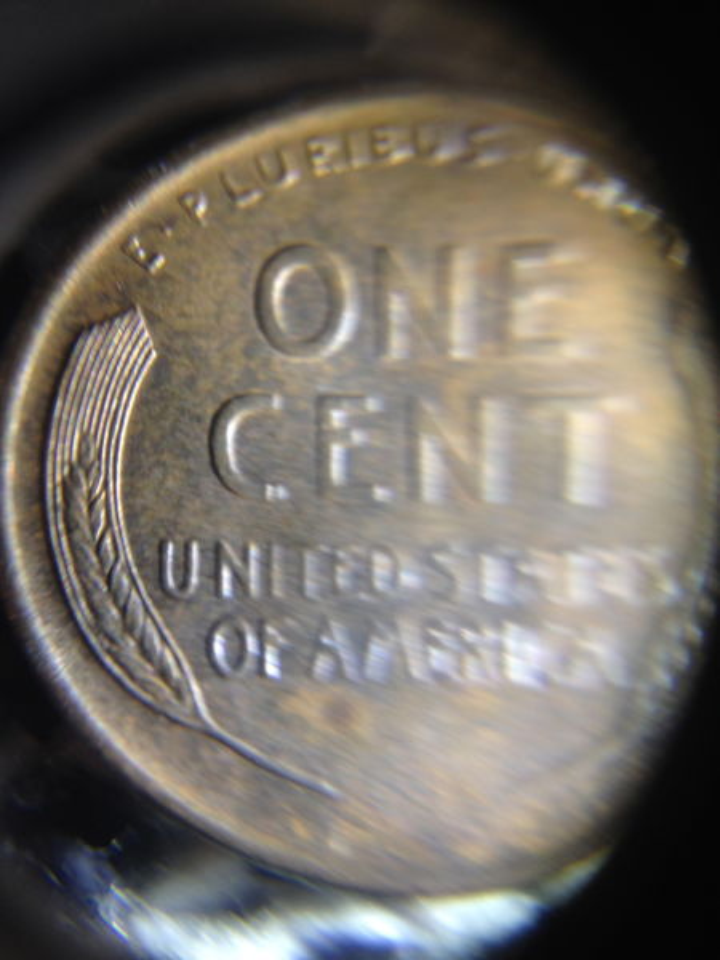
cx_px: 360
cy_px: 480
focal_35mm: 35
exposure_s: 1/50
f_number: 2.4
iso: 64
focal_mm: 4.28
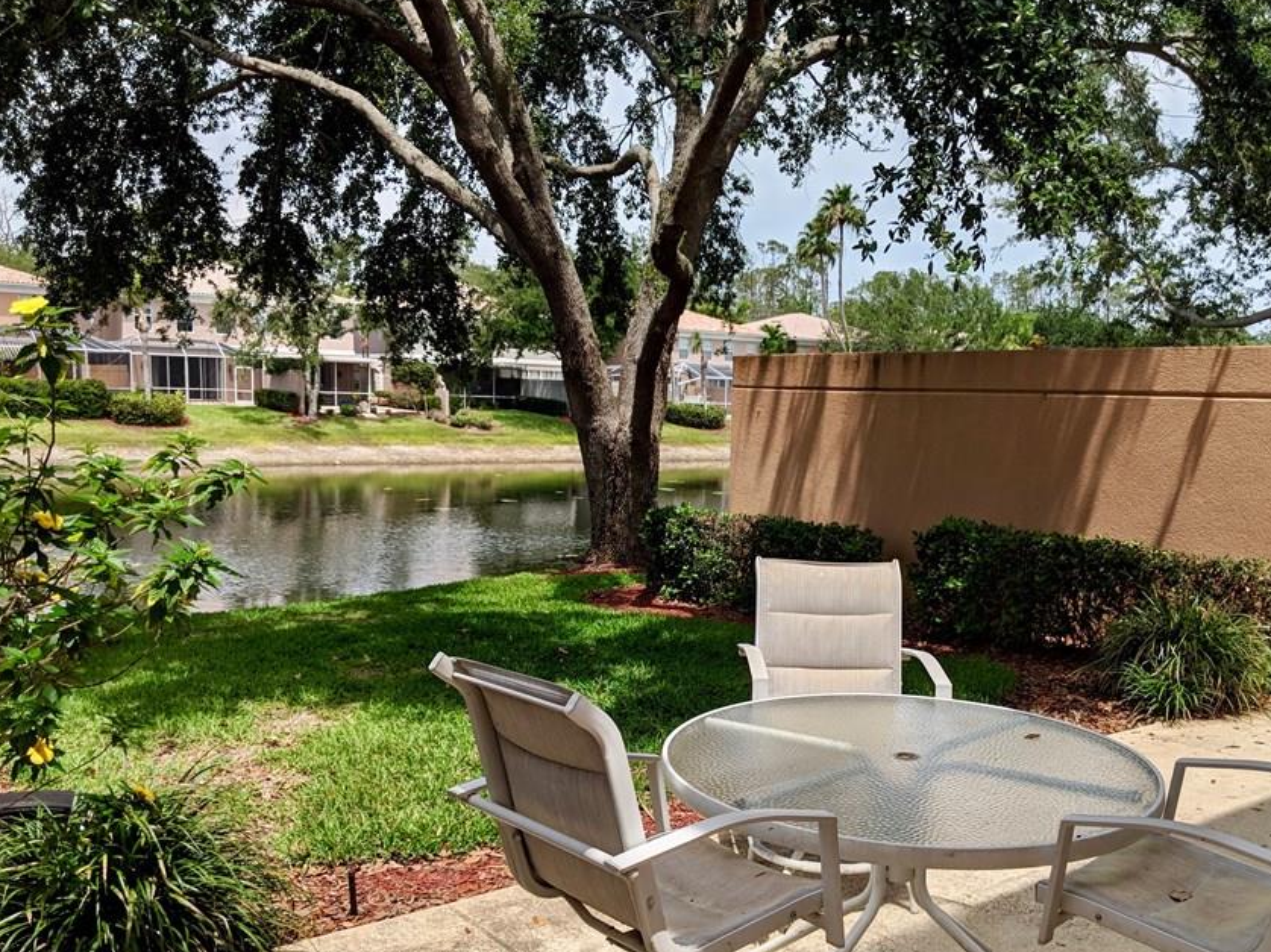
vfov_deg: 42.8
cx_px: 723
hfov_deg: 55.2
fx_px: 1211
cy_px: 550
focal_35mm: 33
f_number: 1.8
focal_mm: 4.44
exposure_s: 1/3906
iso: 58
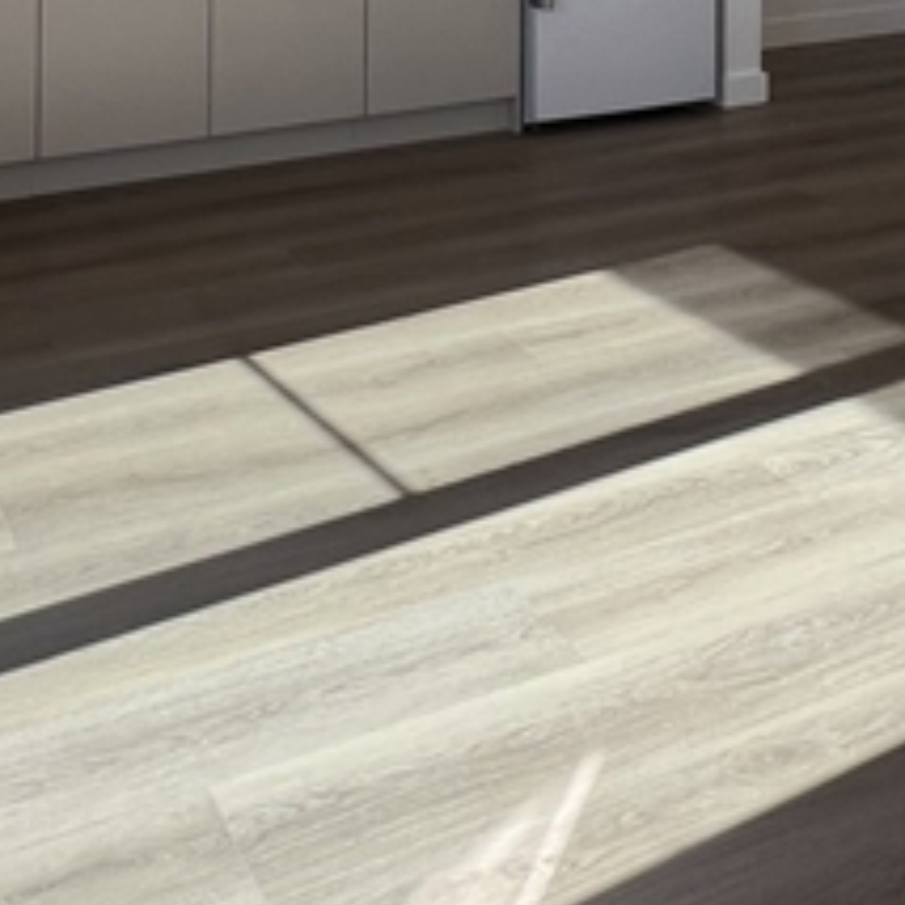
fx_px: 1627
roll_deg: -0.7
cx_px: 702
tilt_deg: -0.4
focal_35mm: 55
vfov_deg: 25.9
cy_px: -317
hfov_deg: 30.5
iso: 32
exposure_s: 1/252
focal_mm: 1.57
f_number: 1.8
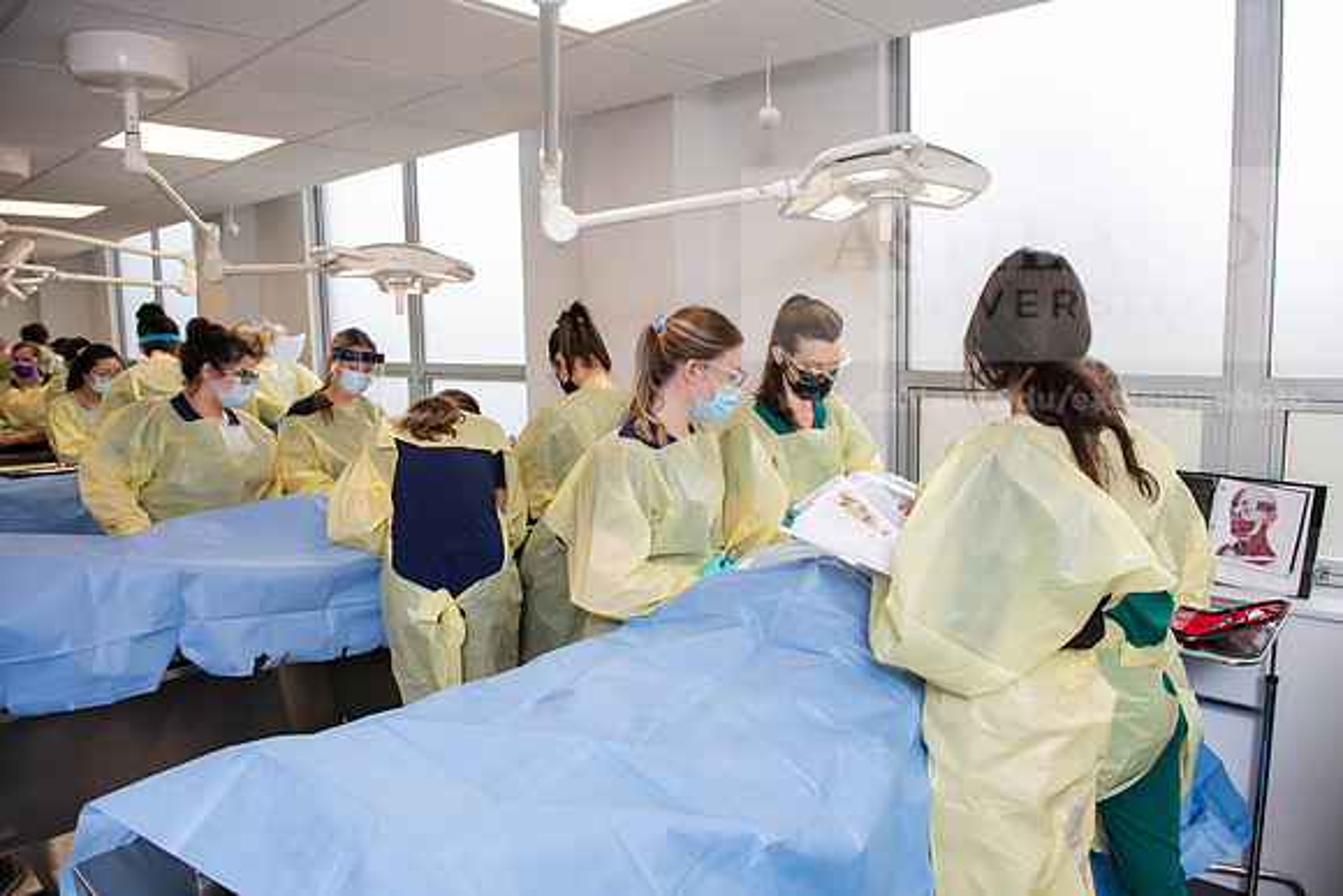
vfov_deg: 53.2
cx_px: 672
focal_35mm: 24
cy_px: 448
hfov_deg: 73.7
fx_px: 896
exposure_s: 1/200
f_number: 4.5
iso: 400
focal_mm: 24
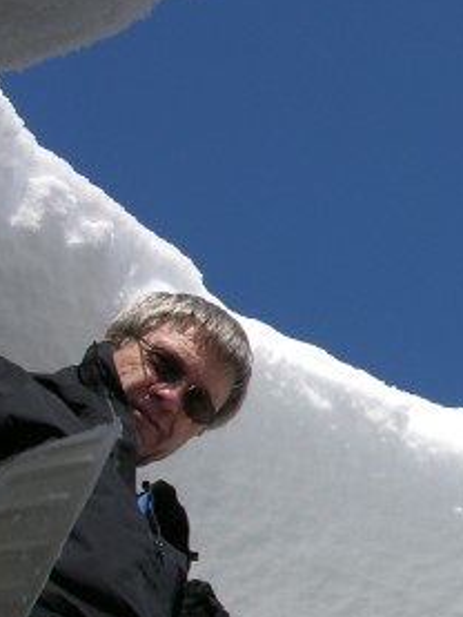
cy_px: 414
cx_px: 581
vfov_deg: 20.2
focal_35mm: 97
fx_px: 1729
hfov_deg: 14.7
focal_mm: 8.9
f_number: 7.1
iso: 50
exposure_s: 1/321
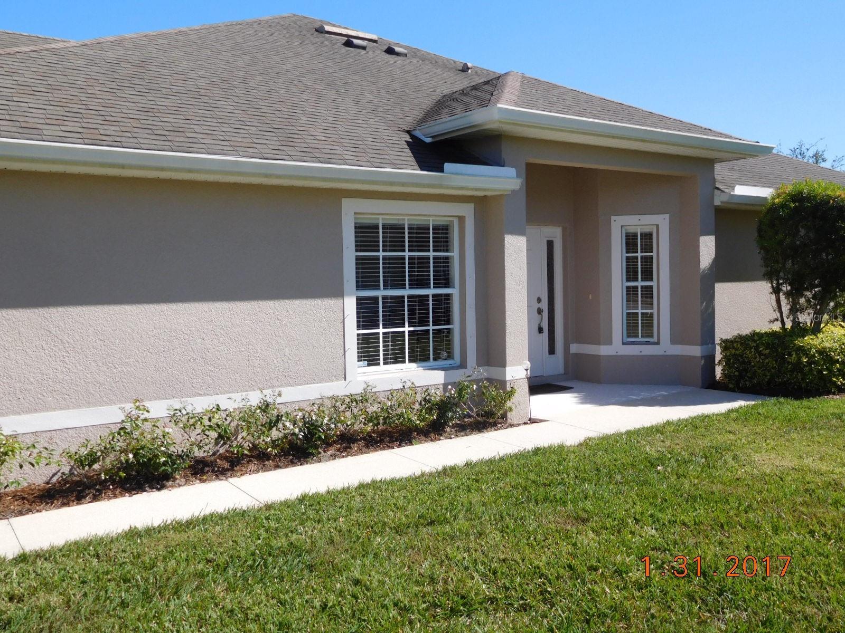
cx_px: 422
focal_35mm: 32
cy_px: 316
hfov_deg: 56.8
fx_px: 781
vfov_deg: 44.2
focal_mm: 5.7
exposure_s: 1/1000
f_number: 3.6
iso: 125
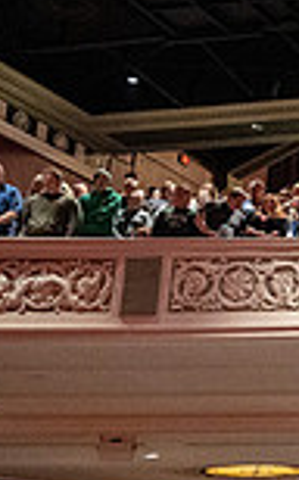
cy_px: 204
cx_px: 757
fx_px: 1202
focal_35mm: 92
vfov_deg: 22.6
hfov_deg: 11.3
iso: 8000
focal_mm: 24
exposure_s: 1/60
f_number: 2.8
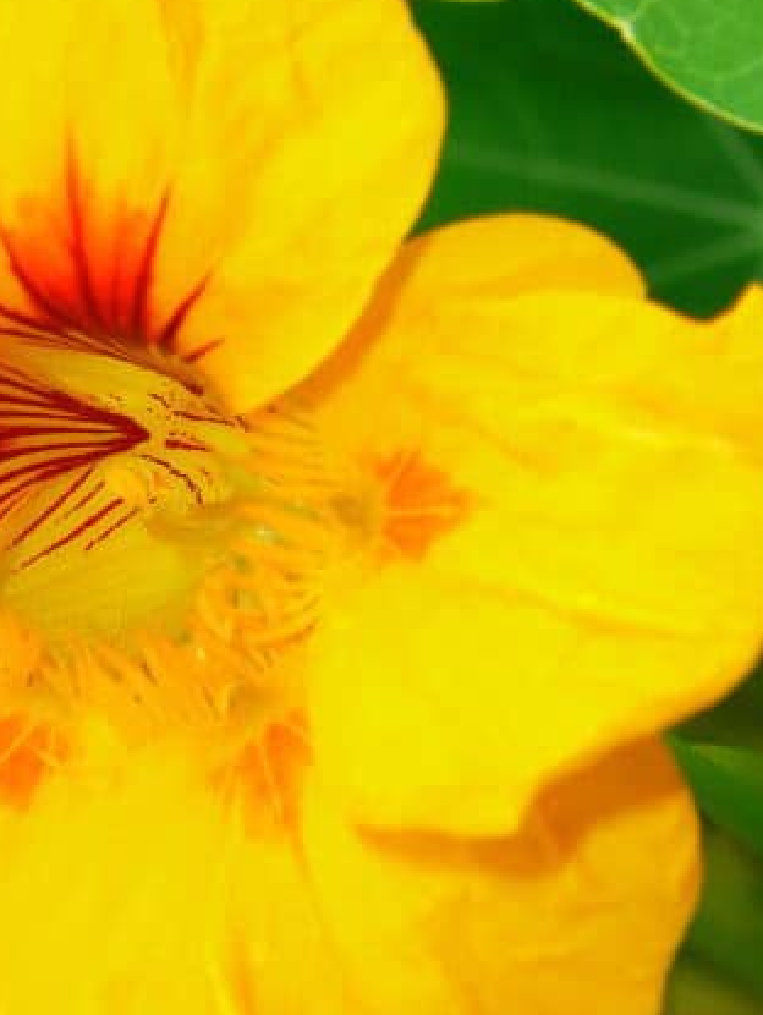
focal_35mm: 153
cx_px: 171
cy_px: 465
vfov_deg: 12.9
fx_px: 4490
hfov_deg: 9.7
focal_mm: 13
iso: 80
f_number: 3.8
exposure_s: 1/200
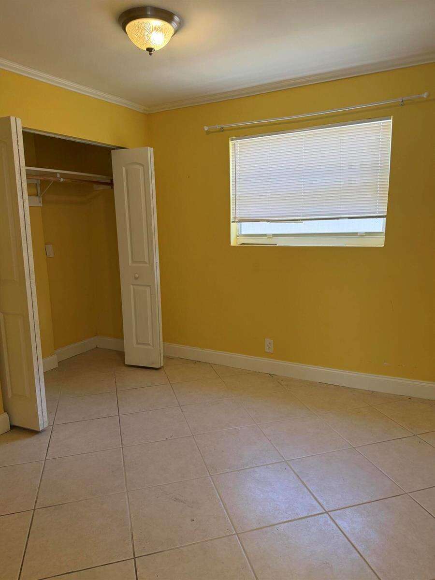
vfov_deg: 71.6
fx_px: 402
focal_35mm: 24
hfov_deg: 56.8
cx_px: 218
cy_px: 290
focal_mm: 6.76
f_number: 1.78
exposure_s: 1/121
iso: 125
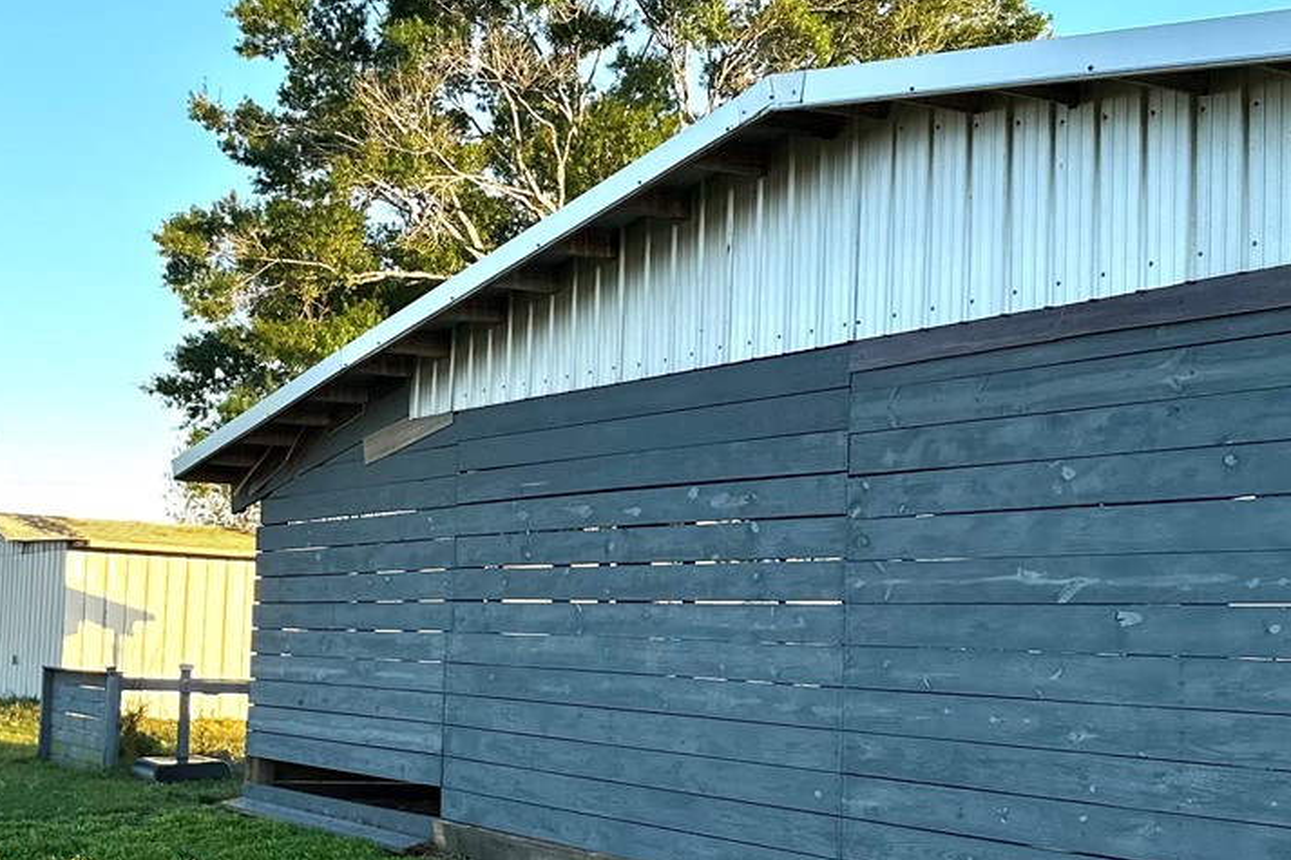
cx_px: 279
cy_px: 503
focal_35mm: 56
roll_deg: -2.0
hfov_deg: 34.7
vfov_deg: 24.2
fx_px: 2008
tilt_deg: +4.2
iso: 80
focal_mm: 6.86
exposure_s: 1/1664
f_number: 1.78
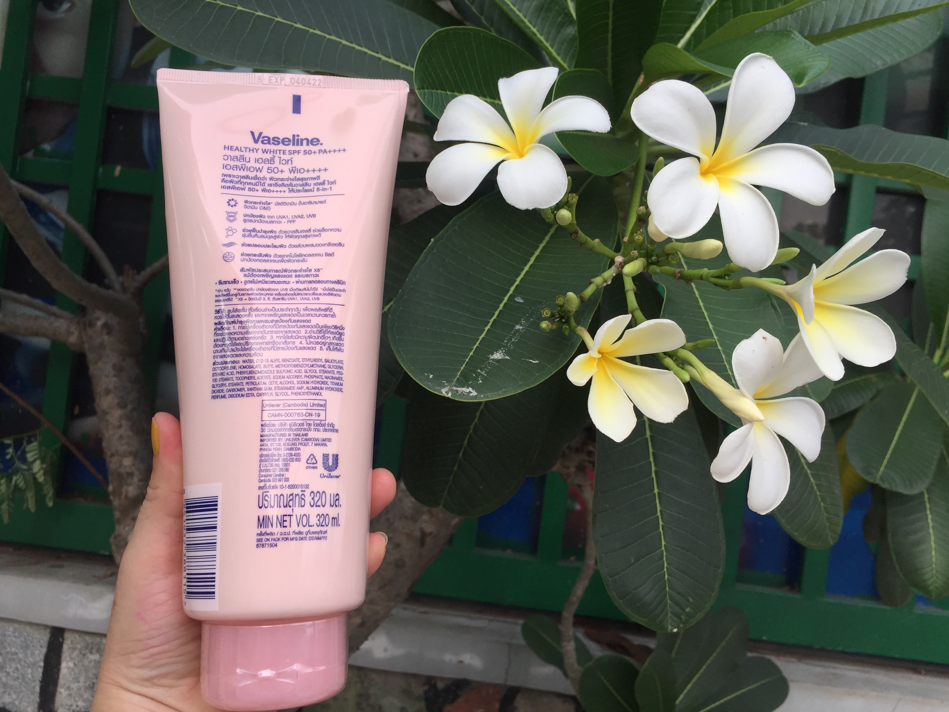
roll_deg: -7.3
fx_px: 795
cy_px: 356
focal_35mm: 29
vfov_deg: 48.2
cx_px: 474
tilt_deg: +2.7
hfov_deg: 61.7
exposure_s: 1/324
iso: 32
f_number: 2.2
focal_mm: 4.15
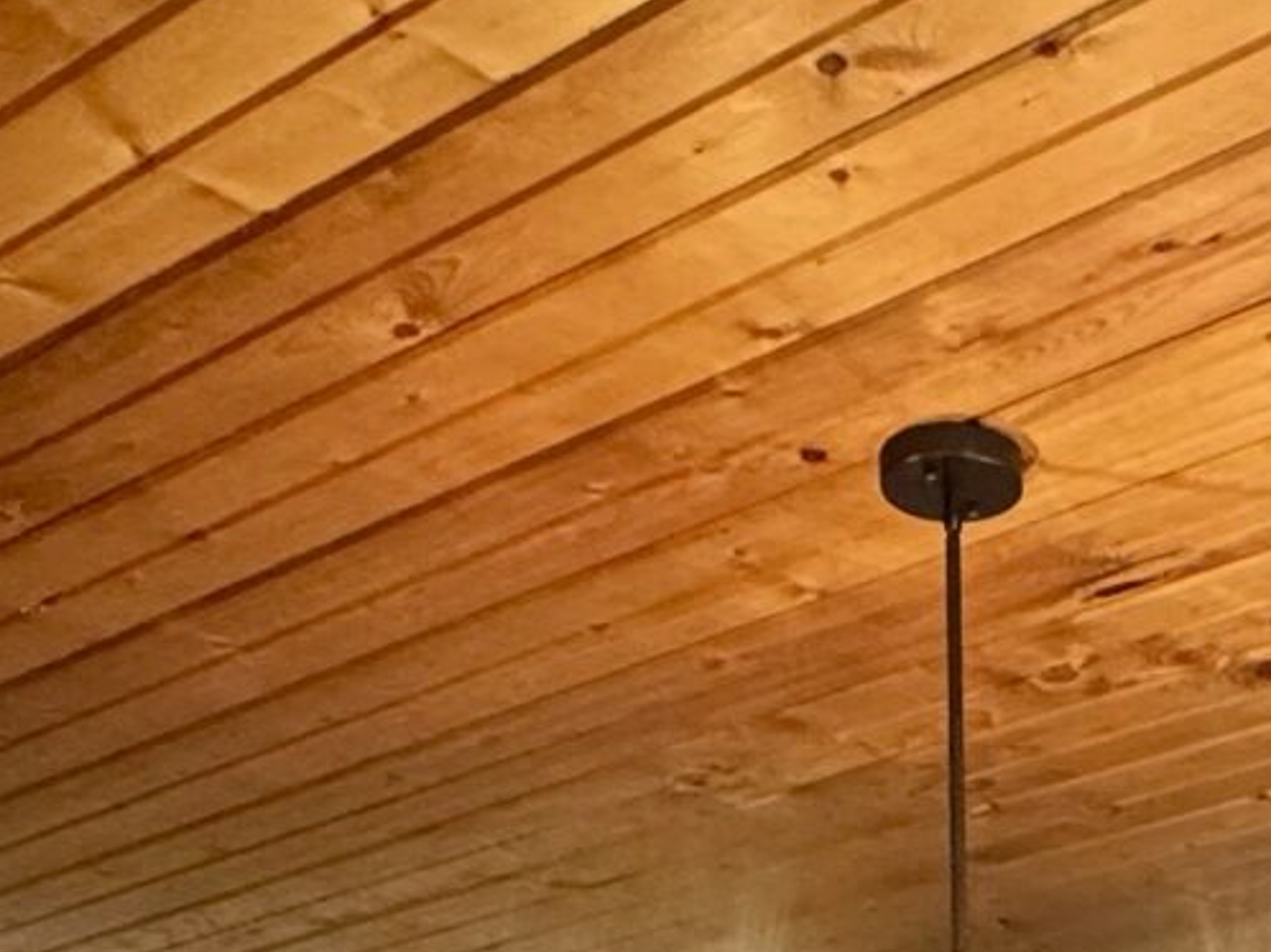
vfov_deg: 15.8
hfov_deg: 25.9
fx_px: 2642
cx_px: 1205
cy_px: 1930
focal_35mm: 72
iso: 400
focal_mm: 2.22
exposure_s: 1/60
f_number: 2.2
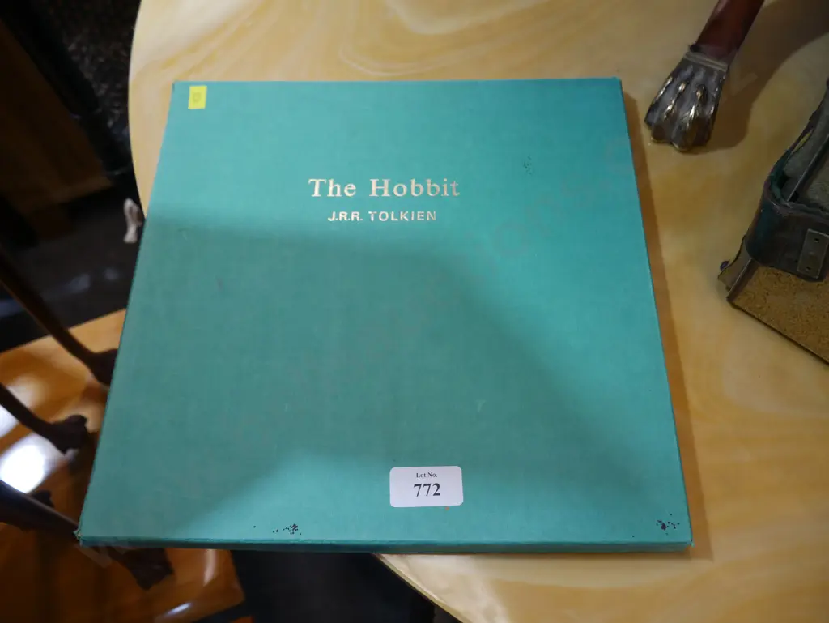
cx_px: 414
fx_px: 767
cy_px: 312
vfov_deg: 44.2
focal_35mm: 32
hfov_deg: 56.8
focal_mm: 16
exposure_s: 1/60
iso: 320
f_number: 3.6
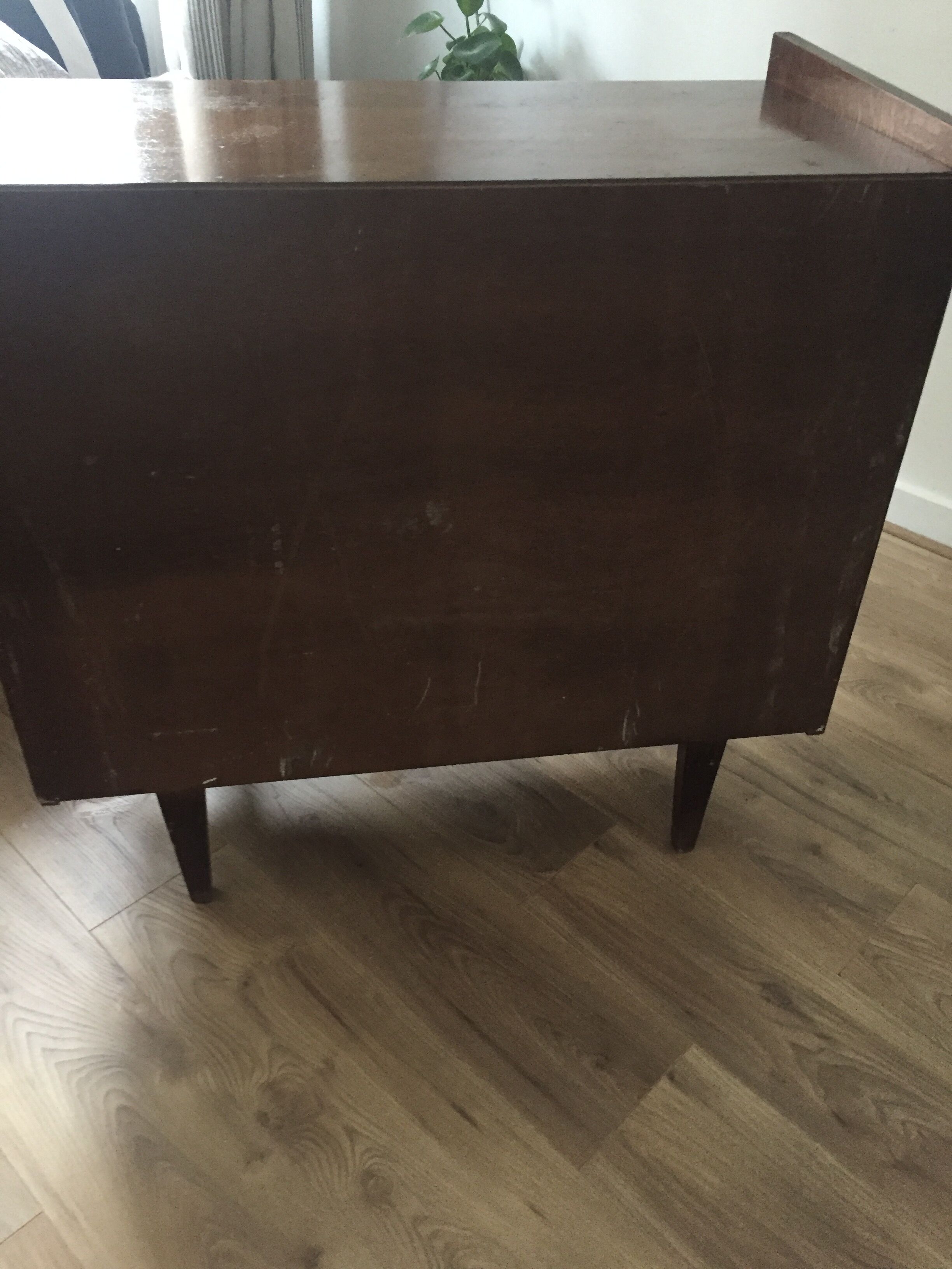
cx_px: 476
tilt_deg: -37.7
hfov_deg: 48.2
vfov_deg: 61.7
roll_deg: -1.0
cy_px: 634
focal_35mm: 29
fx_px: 1063
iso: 250
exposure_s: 1/17
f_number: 2.2
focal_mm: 4.15
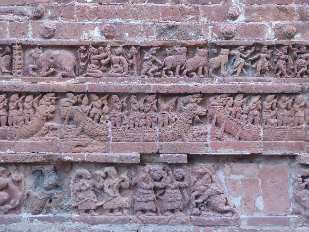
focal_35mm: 57
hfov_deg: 33.8
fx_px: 509
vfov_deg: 25.7
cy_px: 116
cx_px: 154
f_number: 4.1
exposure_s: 1/50
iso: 400
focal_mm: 9.6
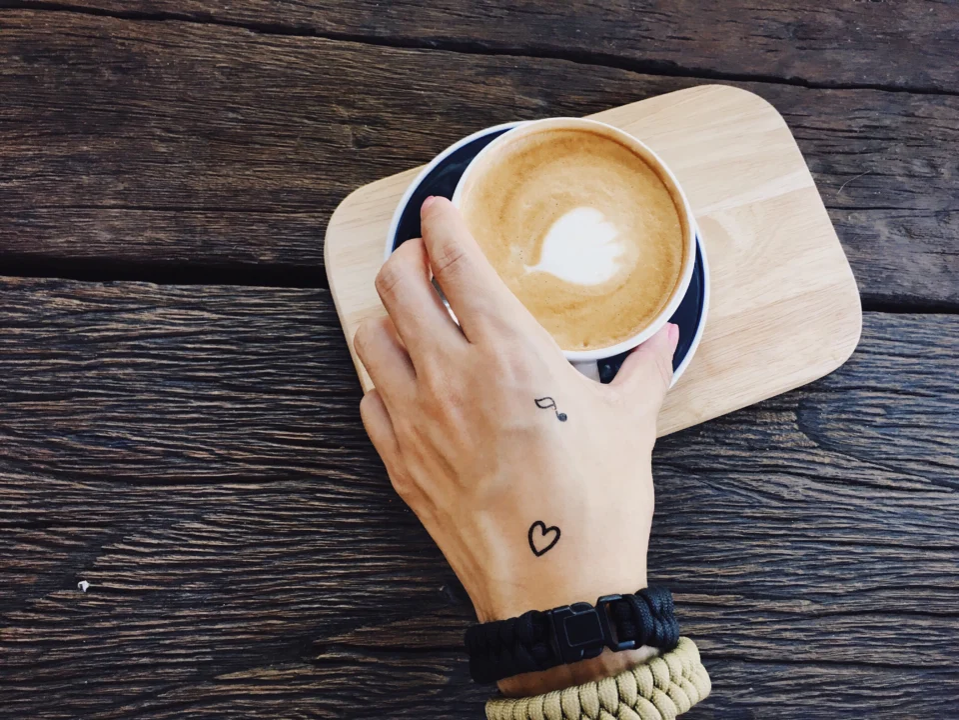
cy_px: 360
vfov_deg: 48.2
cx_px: 480
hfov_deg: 61.7
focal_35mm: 29
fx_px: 803
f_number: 2.2
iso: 100
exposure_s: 1/33
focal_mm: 4.15
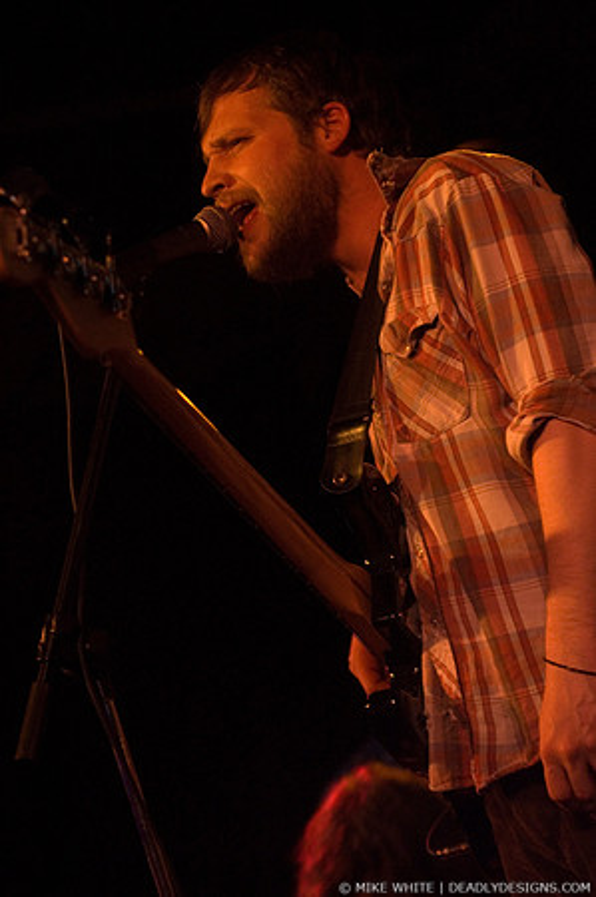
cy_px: 448
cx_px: 298
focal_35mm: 105
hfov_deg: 13.0
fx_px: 2613
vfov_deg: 19.5
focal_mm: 70
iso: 1600
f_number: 2.8
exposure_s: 1/50
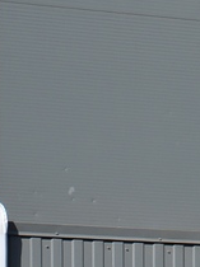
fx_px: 2547
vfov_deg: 5.9
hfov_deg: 4.5
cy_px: 533
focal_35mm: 330
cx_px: 335
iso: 110
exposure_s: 1/250
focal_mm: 32
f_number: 8
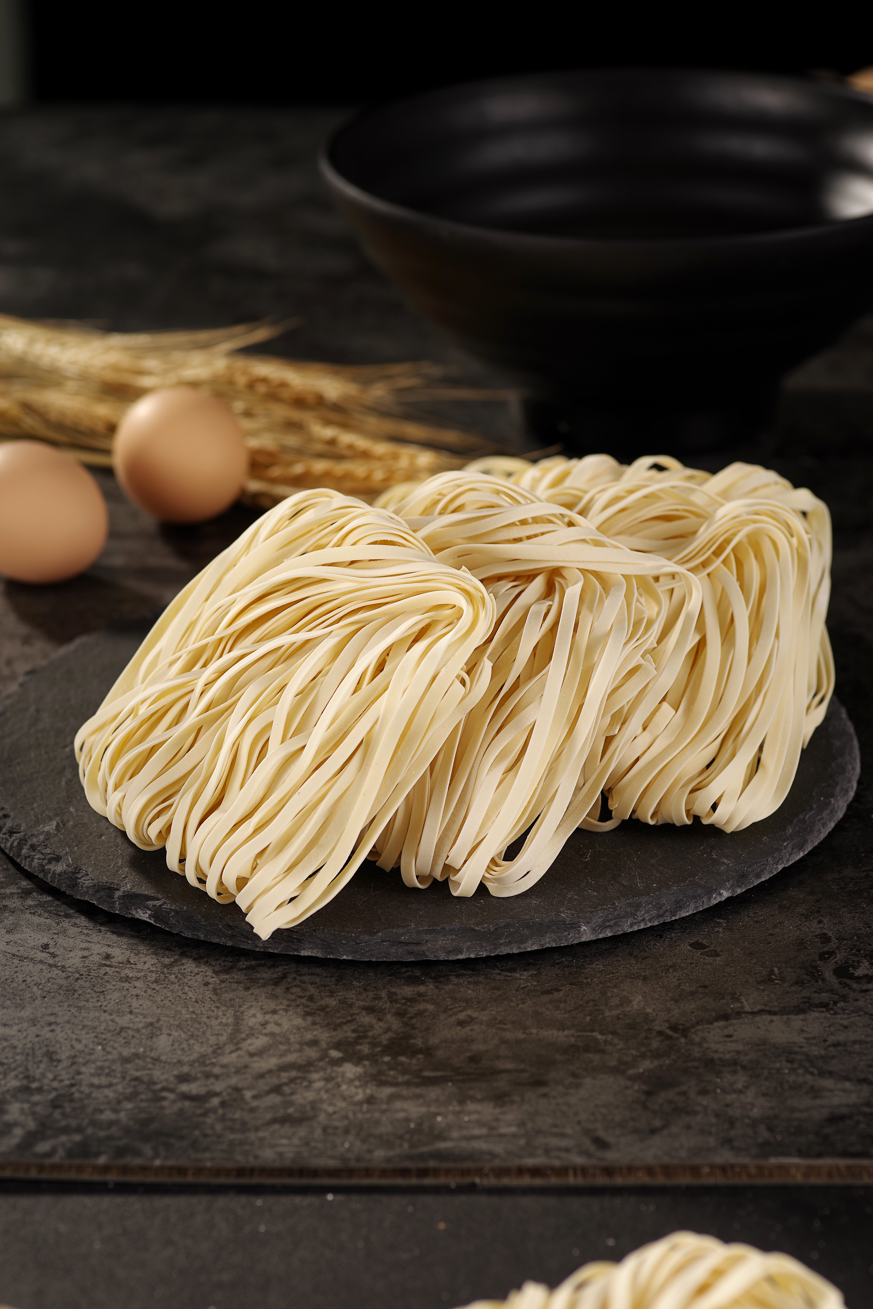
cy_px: 654
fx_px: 3634
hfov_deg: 13.7
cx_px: 436
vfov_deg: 20.4
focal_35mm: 100
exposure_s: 1/125
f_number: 7.1
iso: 100
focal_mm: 100
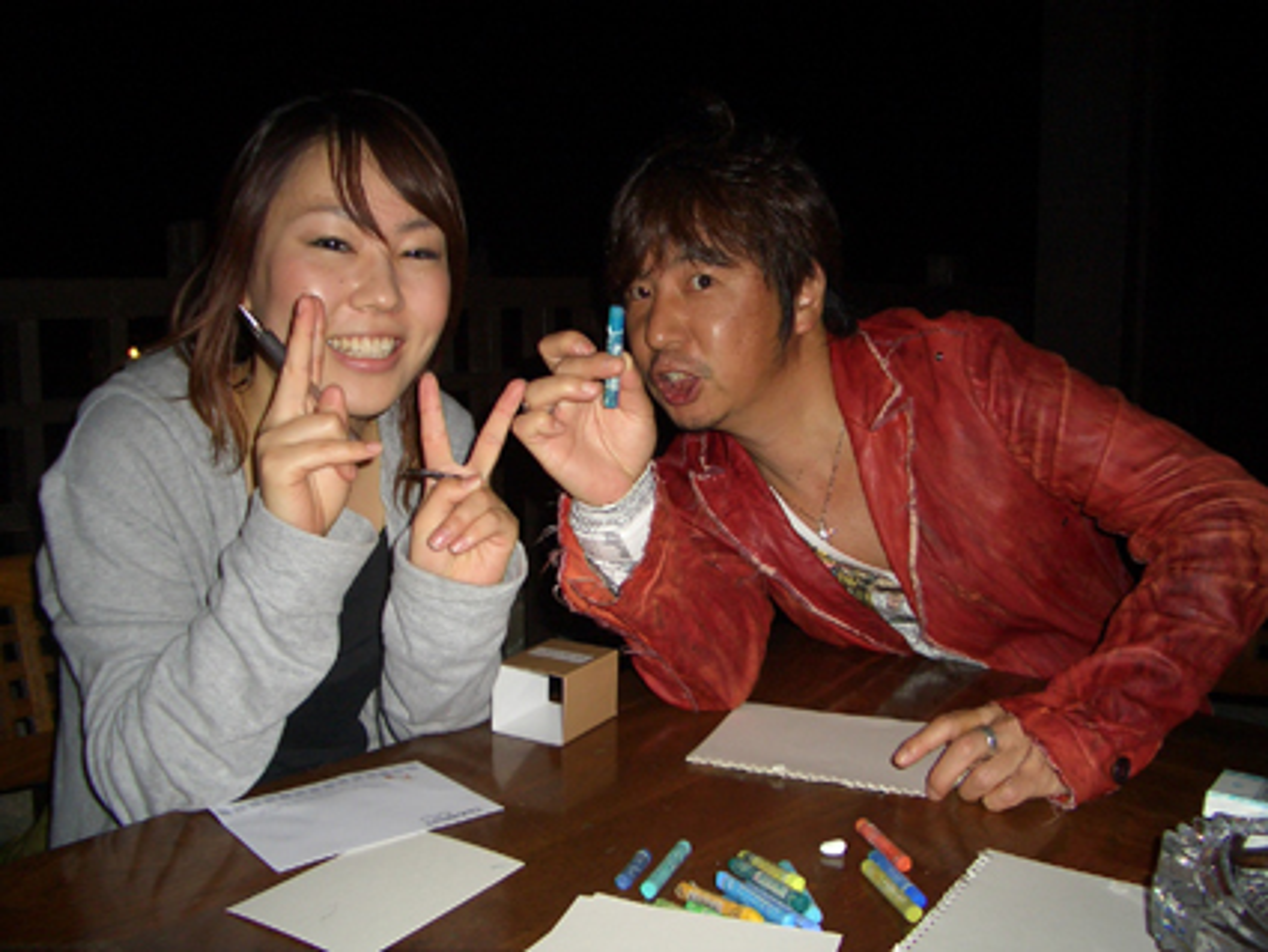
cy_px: 476
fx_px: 1282
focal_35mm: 35
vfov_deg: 40.7
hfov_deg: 52.6
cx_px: 634
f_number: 2.6
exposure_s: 1/40
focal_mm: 5.8
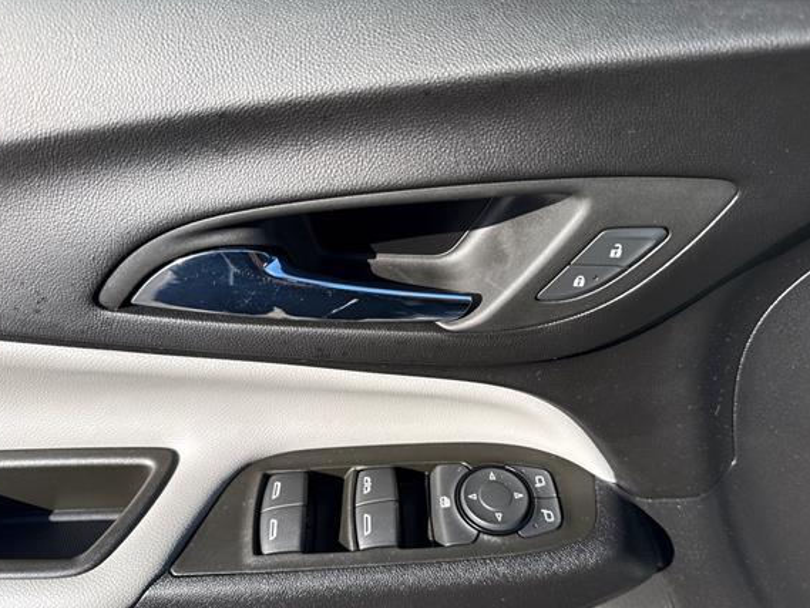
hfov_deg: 65.3
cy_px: 335
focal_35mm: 27
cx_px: 413
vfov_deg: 51.3
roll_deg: +3.3
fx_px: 632
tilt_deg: -43.0
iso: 80
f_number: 1.78
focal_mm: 6.76
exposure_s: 1/780
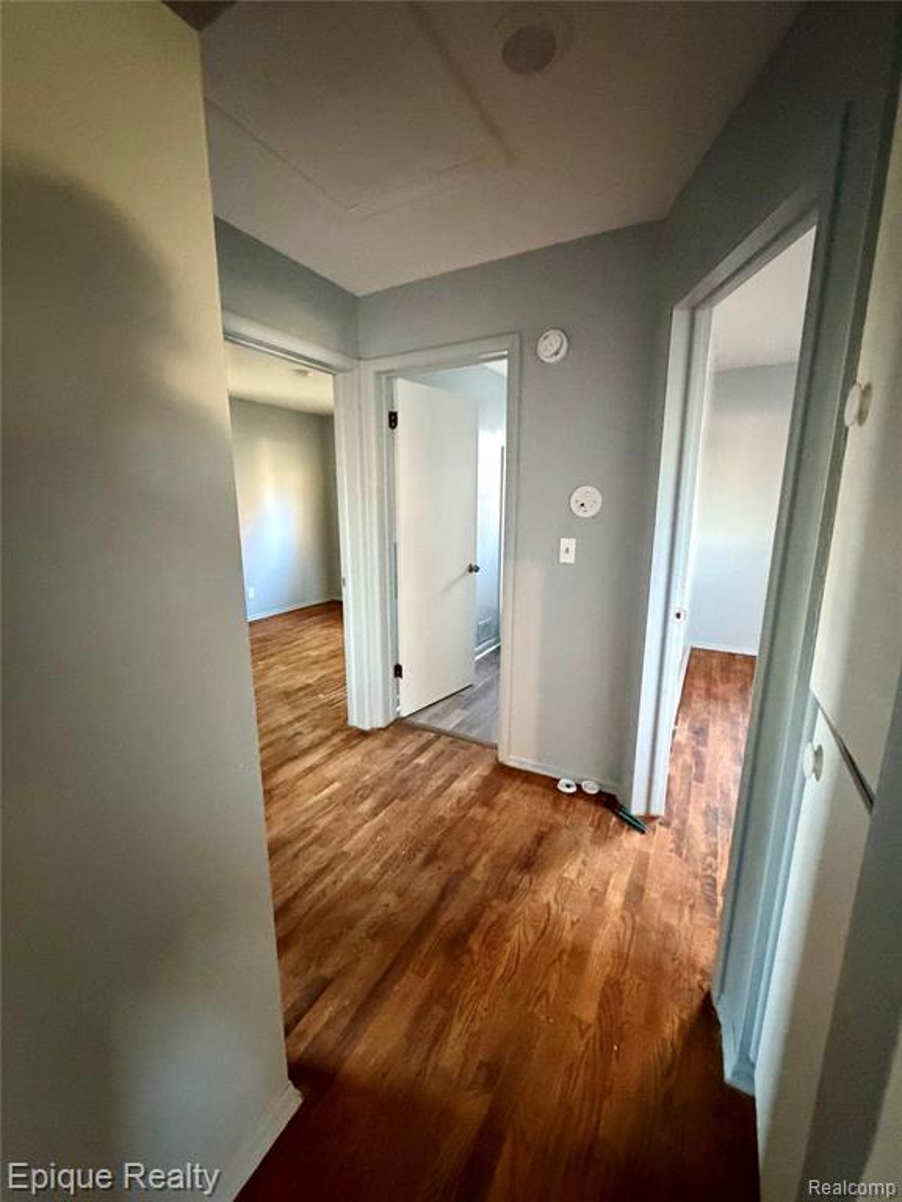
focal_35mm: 14
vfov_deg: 102.1
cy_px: 601
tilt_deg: -12.2
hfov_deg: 85.7
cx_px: 451
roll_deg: +0.3
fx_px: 486
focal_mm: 2.22
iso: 1600
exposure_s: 1/40
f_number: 2.2
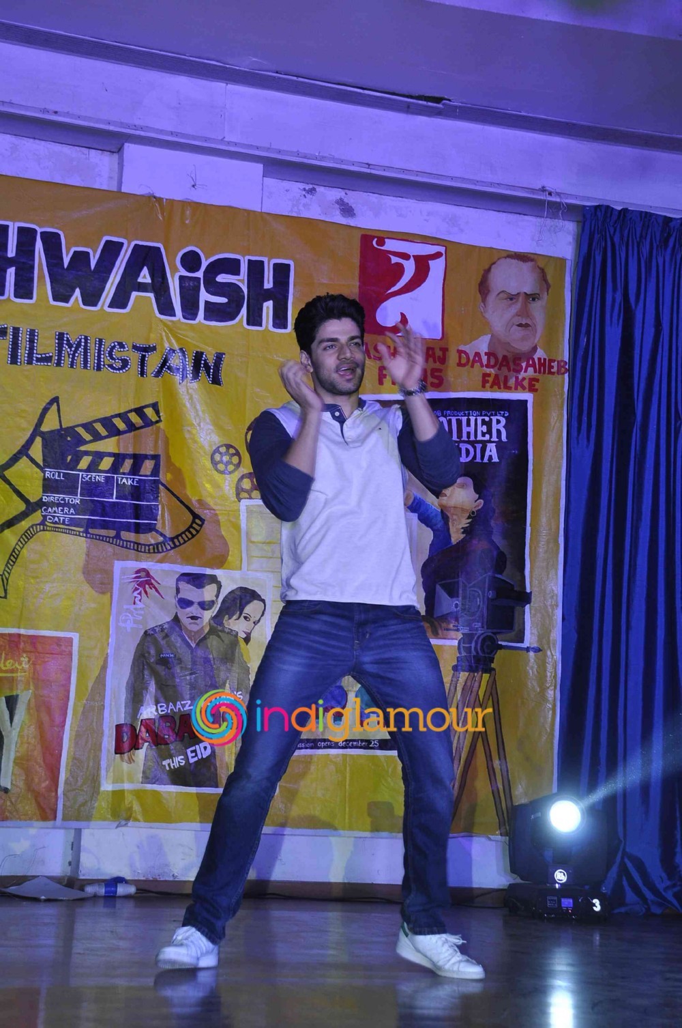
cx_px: 341
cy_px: 514
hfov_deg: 18.9
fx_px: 2052
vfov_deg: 28.1
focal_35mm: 72
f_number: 5.6
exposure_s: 1/100
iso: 400
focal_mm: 48
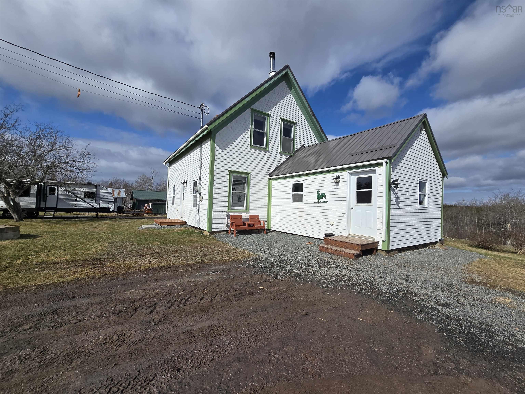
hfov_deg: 106.2
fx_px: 197
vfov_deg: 89.9
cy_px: 197
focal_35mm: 13
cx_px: 262
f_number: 2.2
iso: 50
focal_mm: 2.2
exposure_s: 1/4860
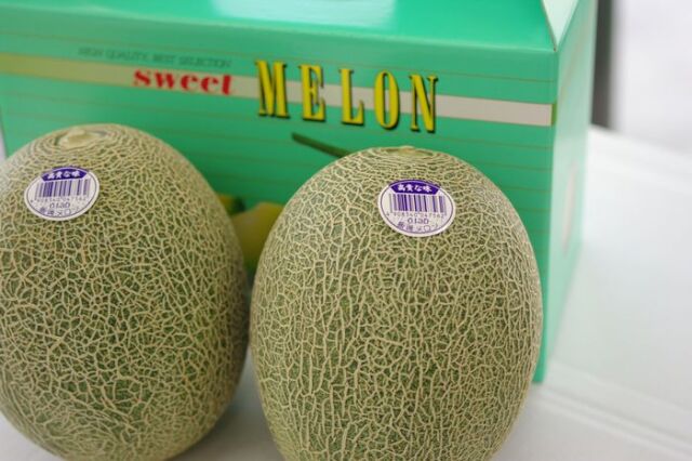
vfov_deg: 18.2
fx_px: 1441
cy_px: 230
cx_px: 346
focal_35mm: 75
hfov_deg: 27.0
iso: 200
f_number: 2.8
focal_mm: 50
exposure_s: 1/60
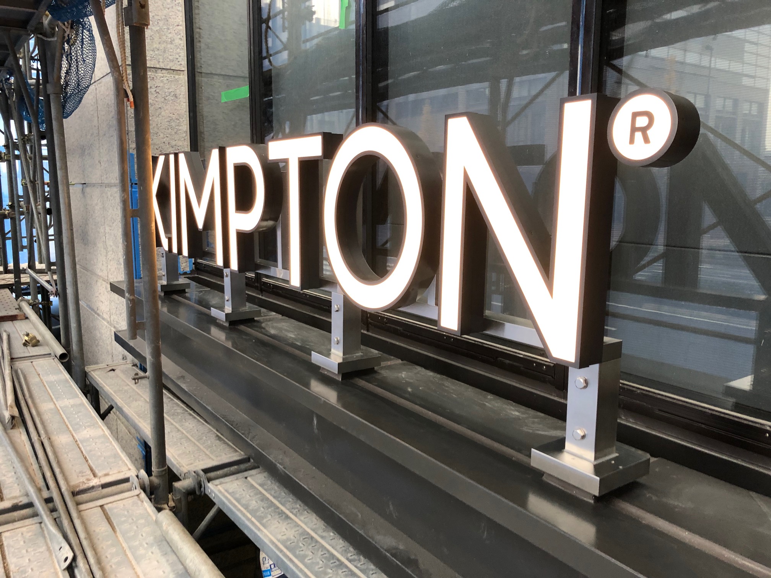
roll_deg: -0.2
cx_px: 386
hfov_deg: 63.4
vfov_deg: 49.7
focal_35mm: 28
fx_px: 624
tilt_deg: -10.4
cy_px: 289
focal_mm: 3.99
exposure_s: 1/30
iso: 40
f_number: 1.8
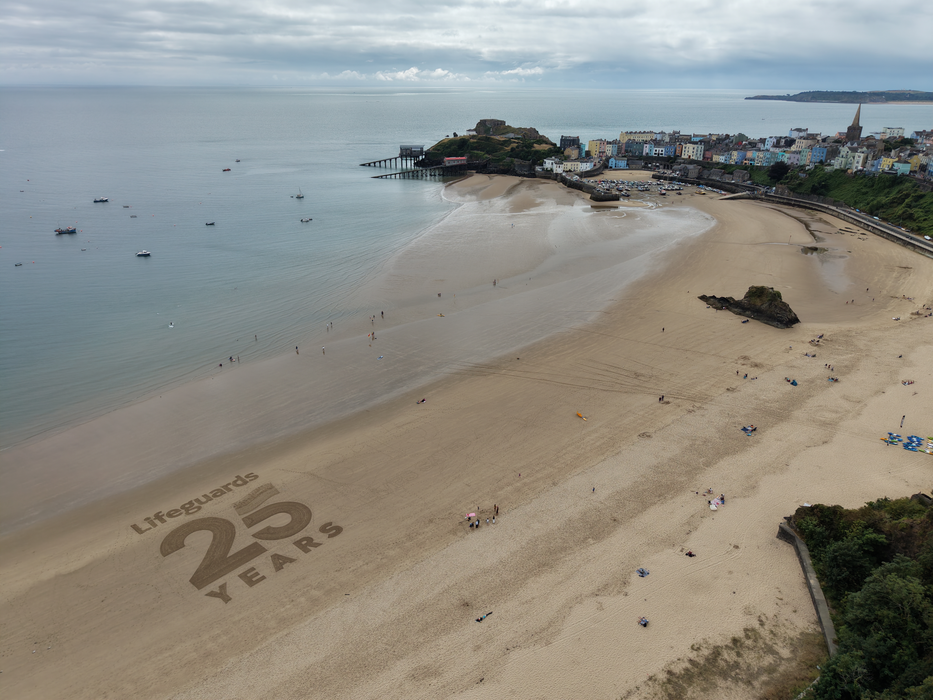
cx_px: 466
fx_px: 647
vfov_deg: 56.8
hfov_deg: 71.6
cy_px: 350
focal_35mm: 24
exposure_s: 1/8000
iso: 200
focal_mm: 8.67
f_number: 1.8
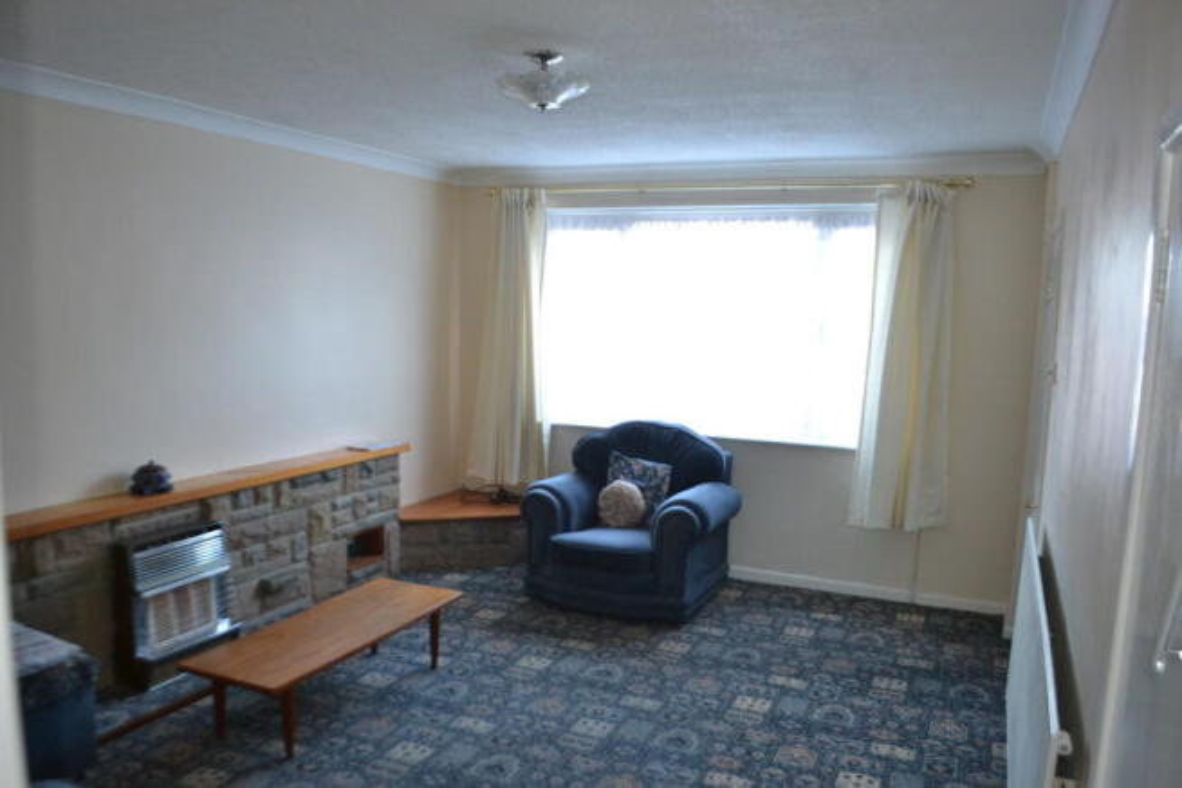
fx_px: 887
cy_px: 394
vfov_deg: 48.0
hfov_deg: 67.4
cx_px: 591
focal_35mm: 27
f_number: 3.5
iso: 1250
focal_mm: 18
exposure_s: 1/60
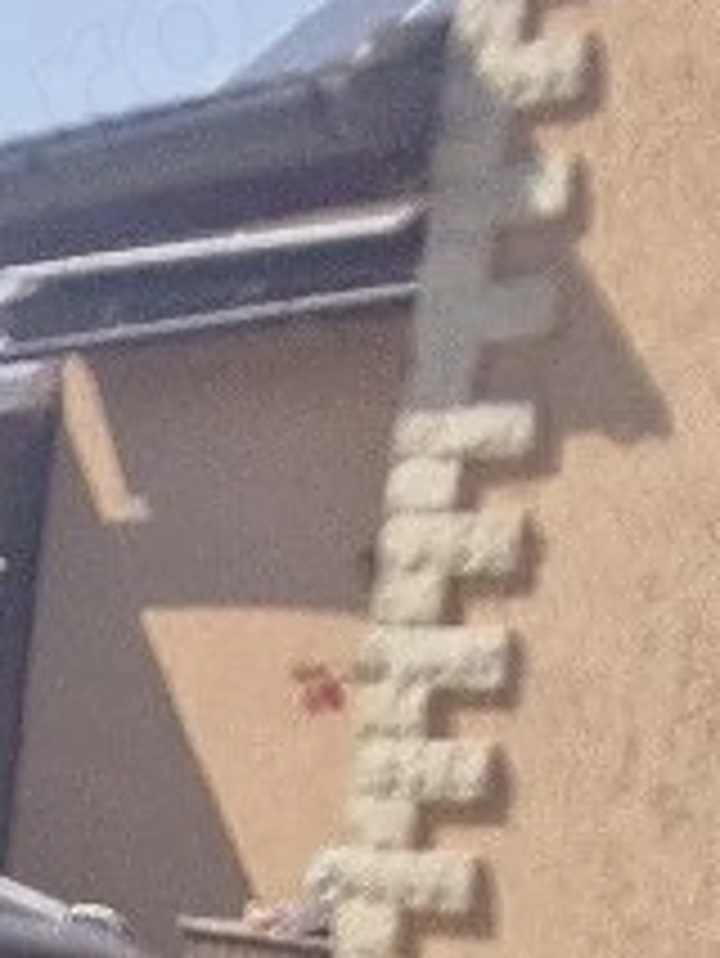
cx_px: -1102
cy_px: 1671
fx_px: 3990
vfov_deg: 12.6
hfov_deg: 9.1
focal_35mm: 144
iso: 50
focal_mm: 5.54
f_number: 1.8
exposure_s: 1/2000
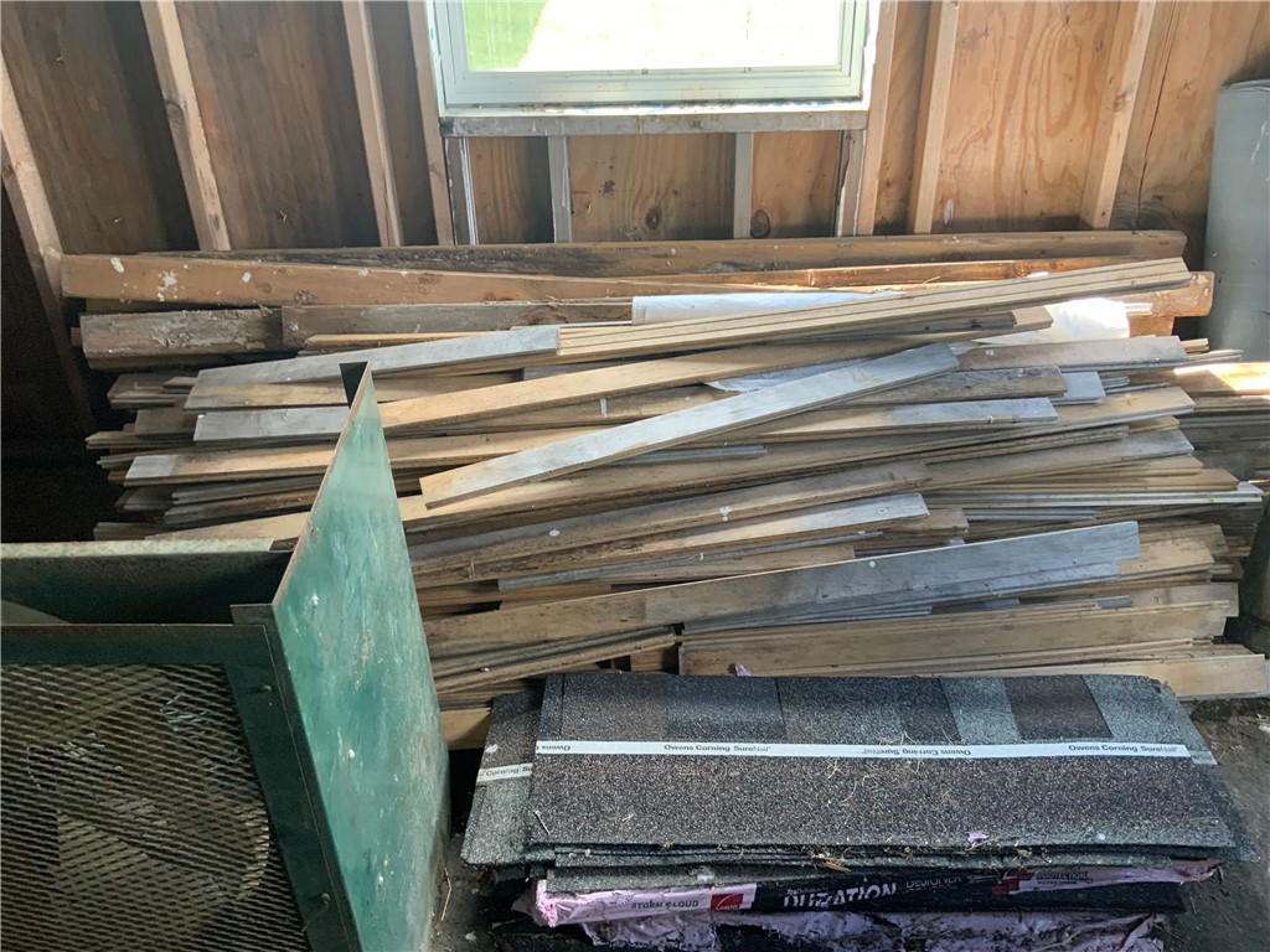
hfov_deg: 61.7
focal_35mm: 29
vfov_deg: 48.2
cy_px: 476
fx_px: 1064
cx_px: 635
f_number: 1.8
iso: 64
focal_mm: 3
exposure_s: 1/84
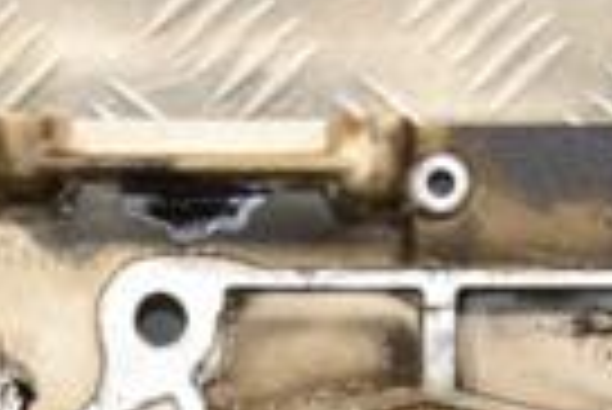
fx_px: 3935
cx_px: 292
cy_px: 703
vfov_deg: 5.9
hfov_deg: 8.9
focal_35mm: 231
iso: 800
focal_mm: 35
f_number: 5
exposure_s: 1/125
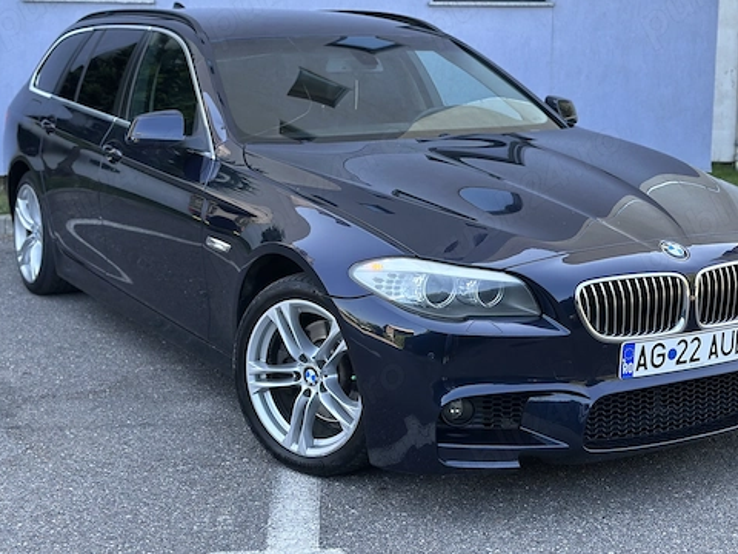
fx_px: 1279
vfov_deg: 24.4
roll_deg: -0.5
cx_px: 414
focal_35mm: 60
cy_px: 217
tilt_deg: -8.8
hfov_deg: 32.1
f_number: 1.78
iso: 100
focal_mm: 6.86
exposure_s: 1/499
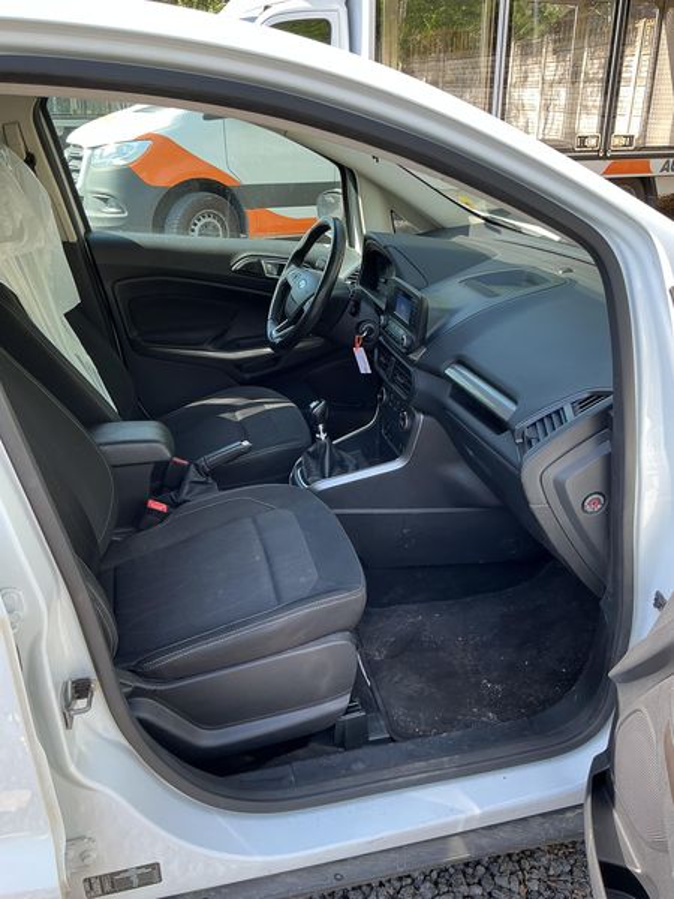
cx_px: 337
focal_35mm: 29
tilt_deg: -25.7
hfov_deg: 48.2
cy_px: 450
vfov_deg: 61.7
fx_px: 753
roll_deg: -0.4
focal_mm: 3
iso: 20
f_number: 1.8
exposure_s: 1/100
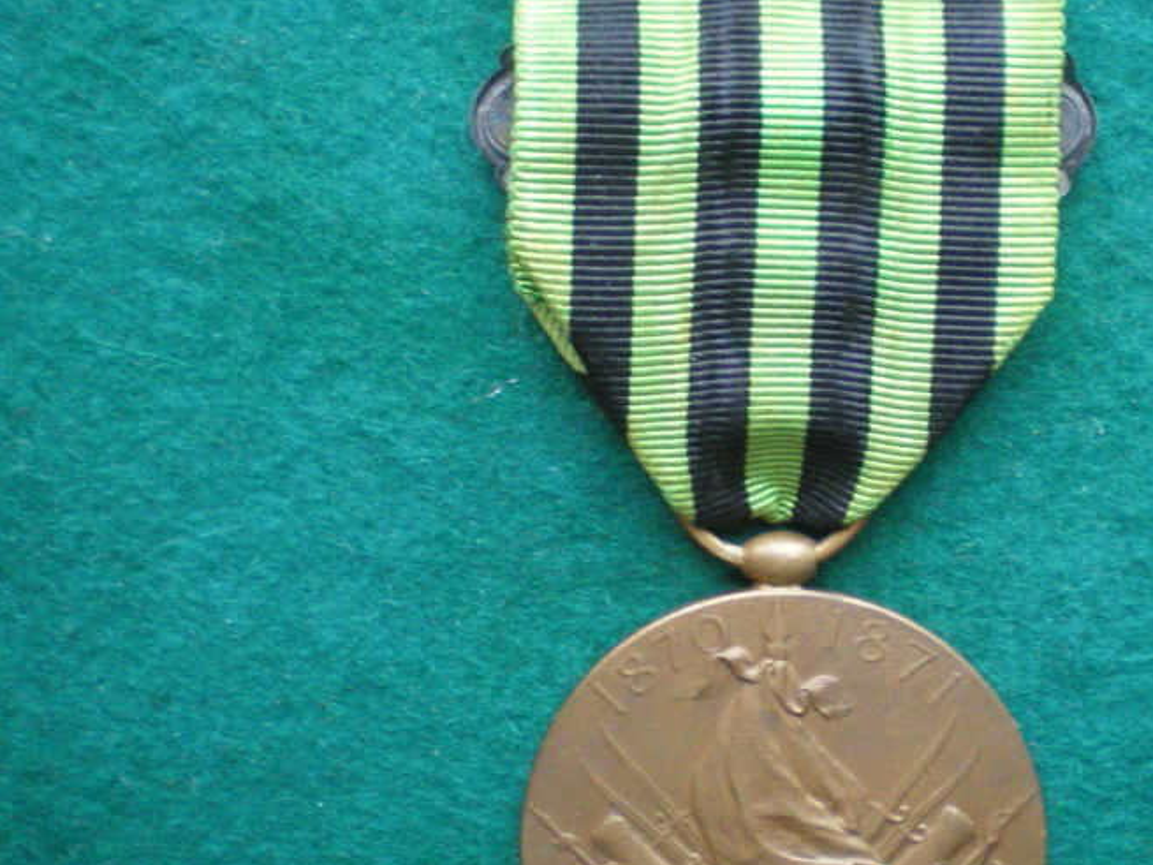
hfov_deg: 33.0
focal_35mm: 58
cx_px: 738
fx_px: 1932
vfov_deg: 25.2
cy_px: 490
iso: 400
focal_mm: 6.3
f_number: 3.1
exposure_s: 1/30
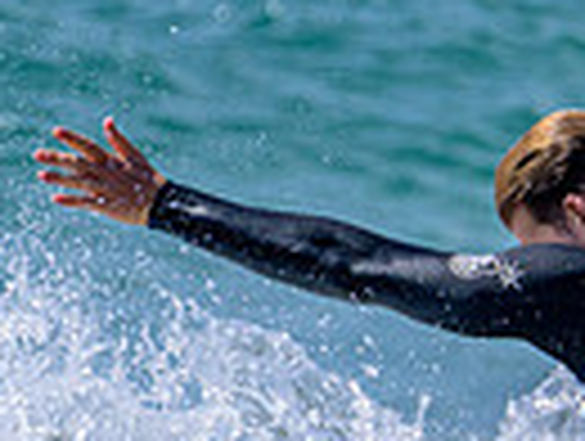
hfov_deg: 0.7
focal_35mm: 2894
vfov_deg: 0.5
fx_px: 48998
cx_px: 697
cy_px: 770
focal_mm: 540
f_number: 11
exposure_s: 1/2000
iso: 900
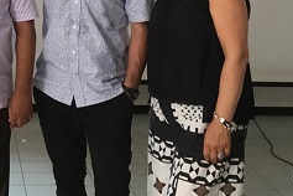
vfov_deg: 14.3
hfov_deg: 21.5
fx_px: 724
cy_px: -102
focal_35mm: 89
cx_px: -42
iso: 100
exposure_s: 1/33
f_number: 2.2
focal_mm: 4.15
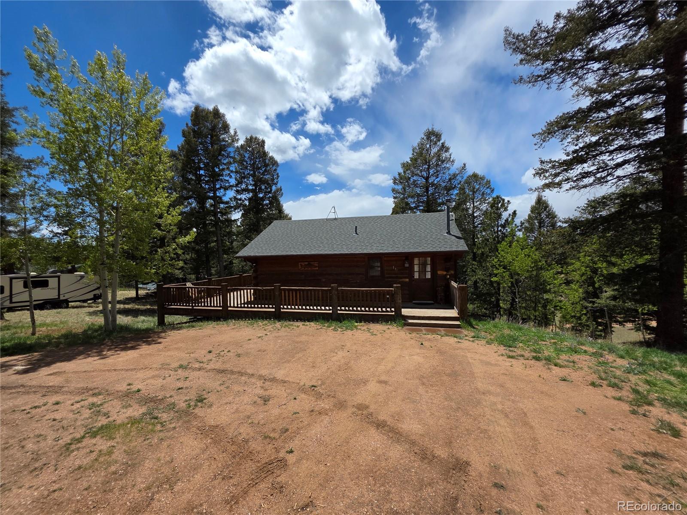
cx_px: 344
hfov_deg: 106.2
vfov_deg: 89.9
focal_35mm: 13
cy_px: 258
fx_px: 258
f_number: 1.9
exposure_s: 1/3001
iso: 40
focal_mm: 2.2
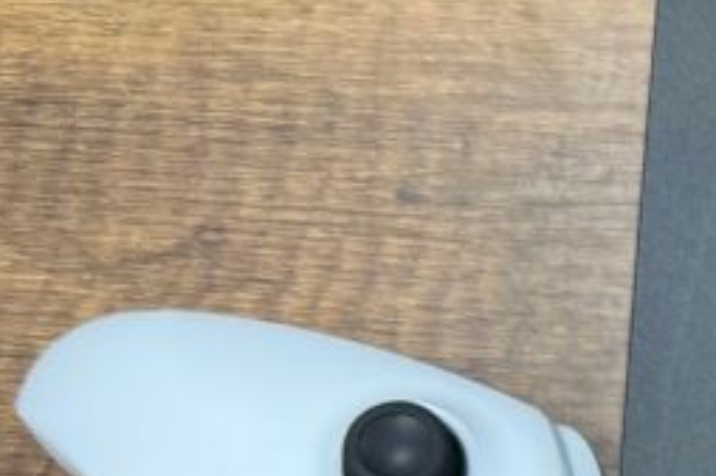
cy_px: 808
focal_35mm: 118
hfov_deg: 14.7
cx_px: 1367
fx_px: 2345
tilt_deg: -74.7
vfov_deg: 11.0
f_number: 1.78
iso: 200
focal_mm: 6.76
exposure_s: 1/50
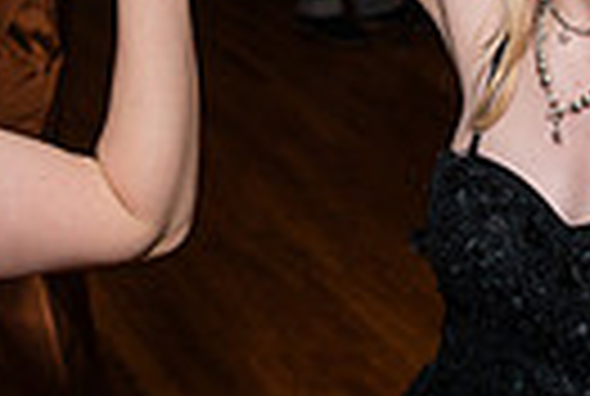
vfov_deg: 12.6
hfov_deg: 18.9
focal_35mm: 106
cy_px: -97
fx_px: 1741
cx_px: 518
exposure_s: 1/250
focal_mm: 24
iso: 400
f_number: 4
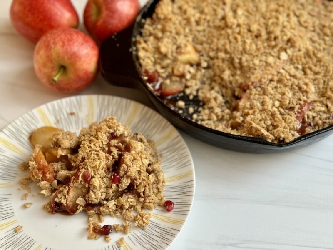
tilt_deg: -52.4
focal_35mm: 48
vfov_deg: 30.3
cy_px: 125
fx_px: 462
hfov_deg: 39.7
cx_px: 166
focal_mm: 6.76
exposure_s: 1/40
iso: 250
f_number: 1.78
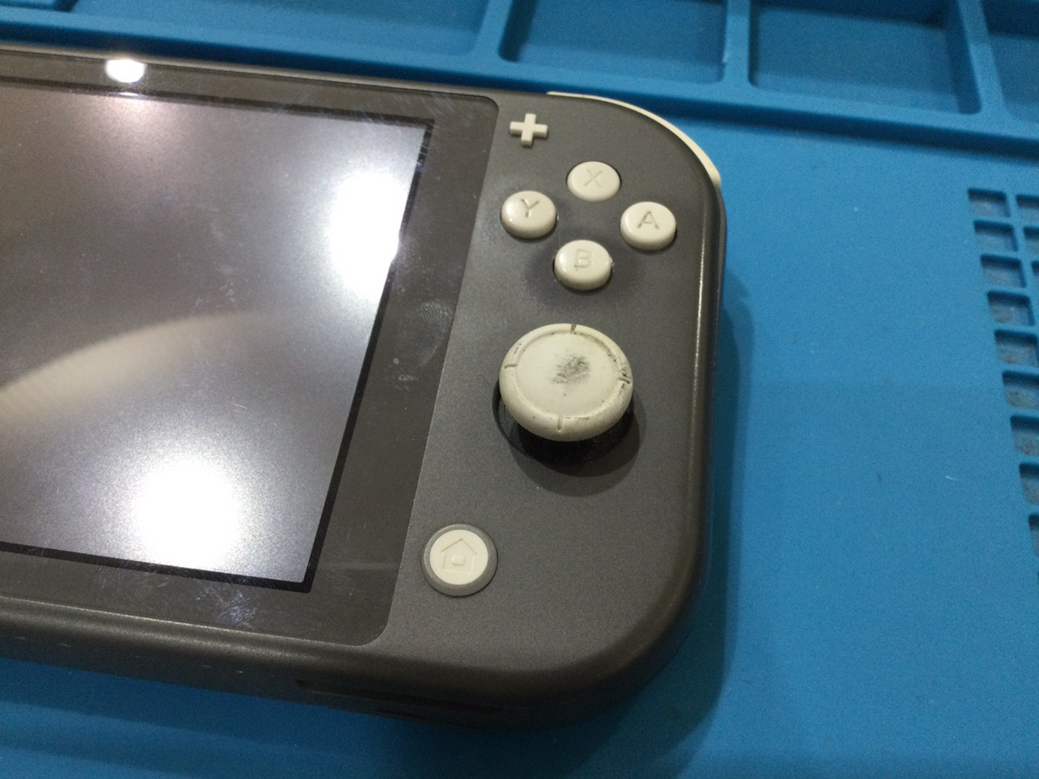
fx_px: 930
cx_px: 520
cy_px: 390
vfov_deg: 45.4
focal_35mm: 31
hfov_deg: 58.4
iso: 40
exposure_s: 1/30
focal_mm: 3.3
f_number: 2.4
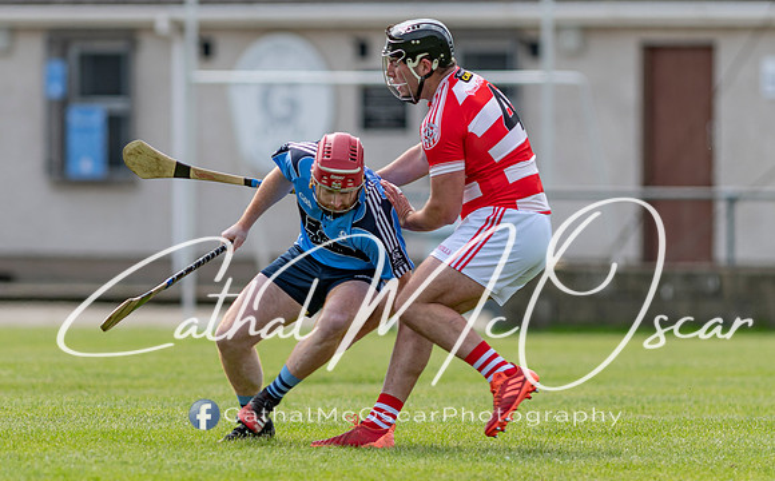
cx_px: 334
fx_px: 13503
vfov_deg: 2.0
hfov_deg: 3.3
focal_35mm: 641
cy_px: 321
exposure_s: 1/1600
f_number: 2.8
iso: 100
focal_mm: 300
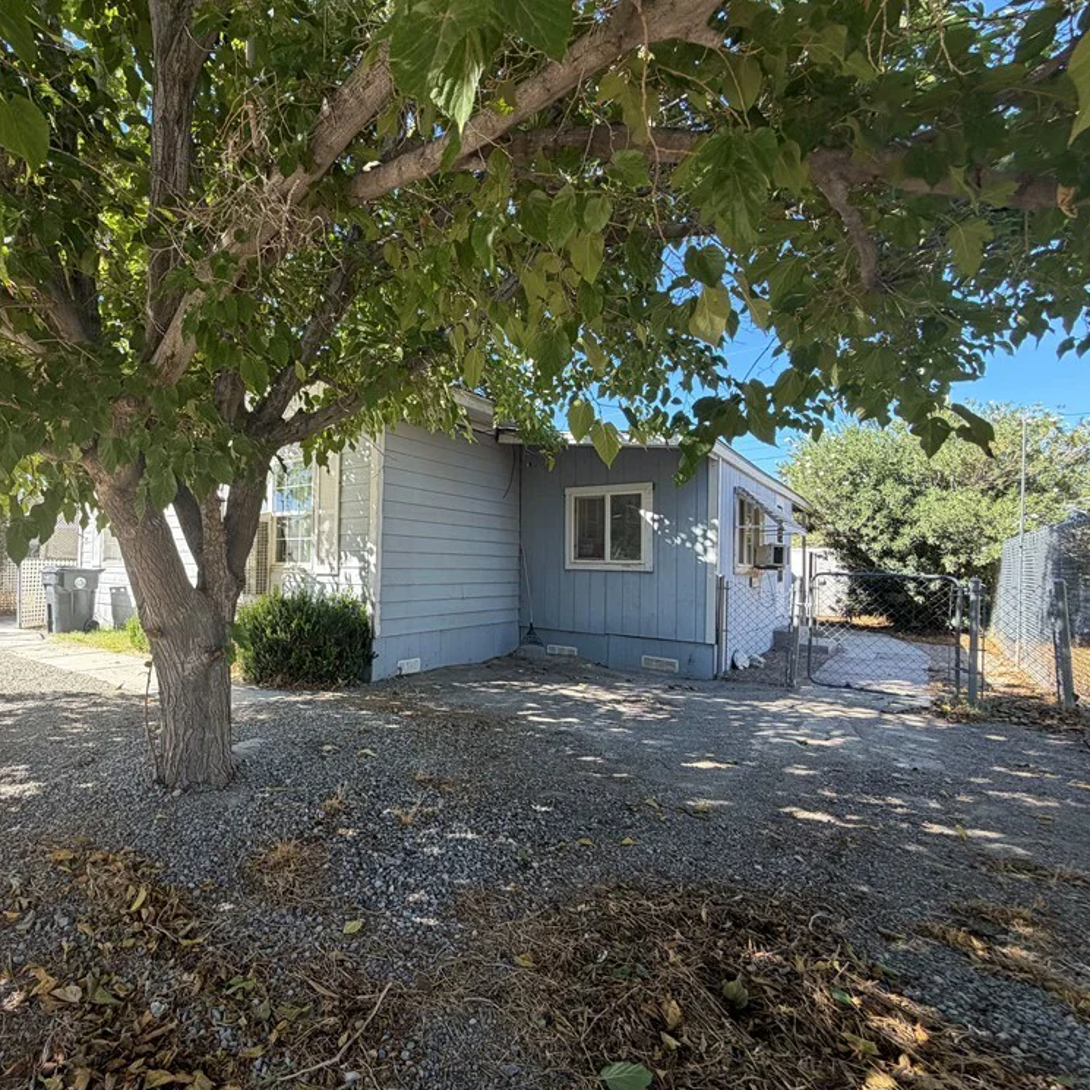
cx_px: 350
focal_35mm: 17
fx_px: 606
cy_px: 540
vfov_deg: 84.0
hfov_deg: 80.7
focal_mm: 2.22
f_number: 2.2
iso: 50
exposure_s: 1/233
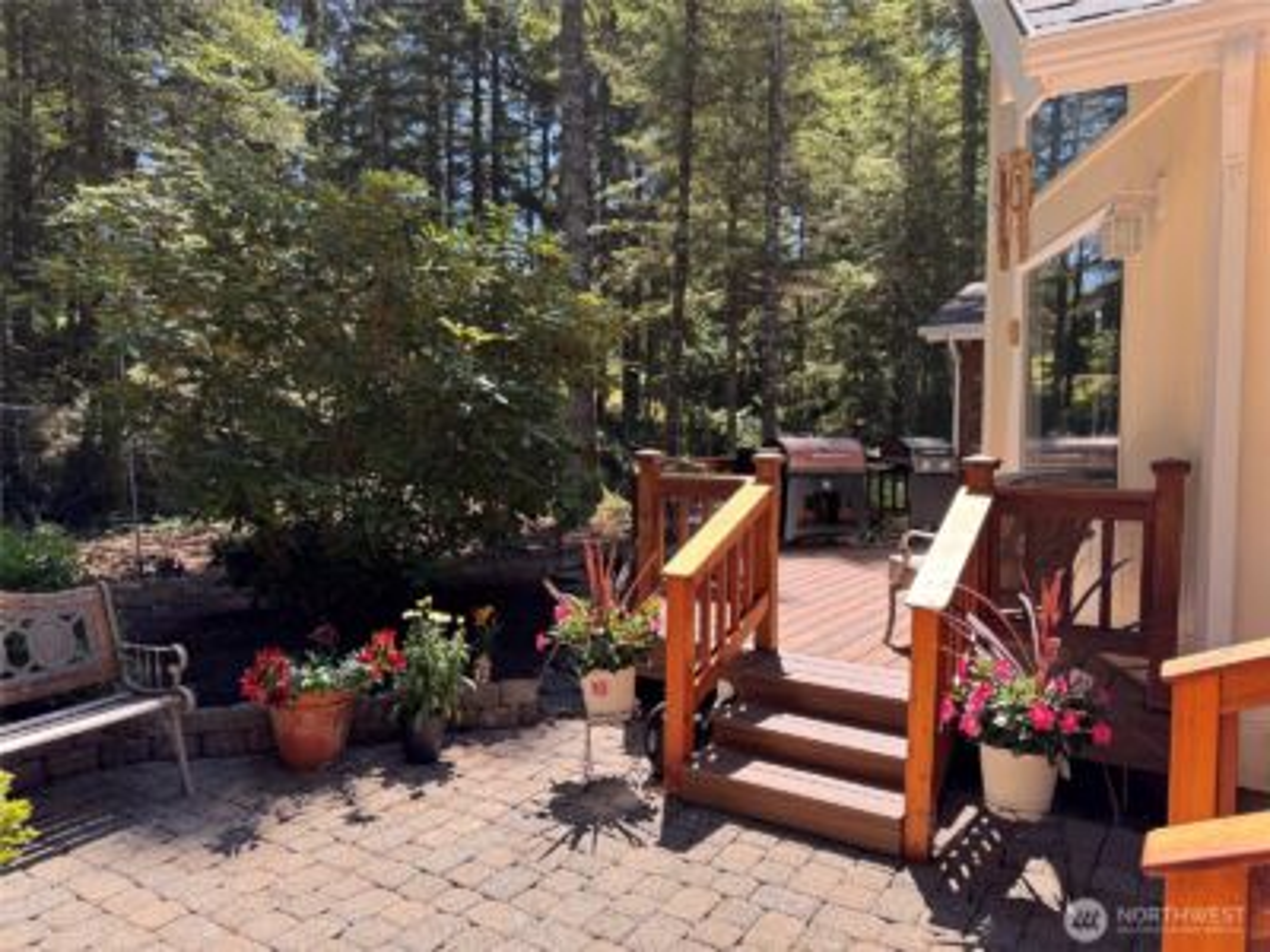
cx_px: 635
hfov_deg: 71.6
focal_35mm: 24
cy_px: 476
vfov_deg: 56.8
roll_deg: -0.8
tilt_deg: -3.4
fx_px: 881
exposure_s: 1/627
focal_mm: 6.76
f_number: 1.78
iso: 80
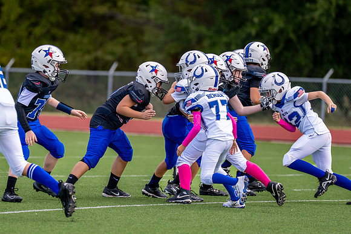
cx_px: 151
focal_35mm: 354
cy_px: 92
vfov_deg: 3.9
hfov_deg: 5.8
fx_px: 3447
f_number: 2.8
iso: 250
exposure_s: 1/2500
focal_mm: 200
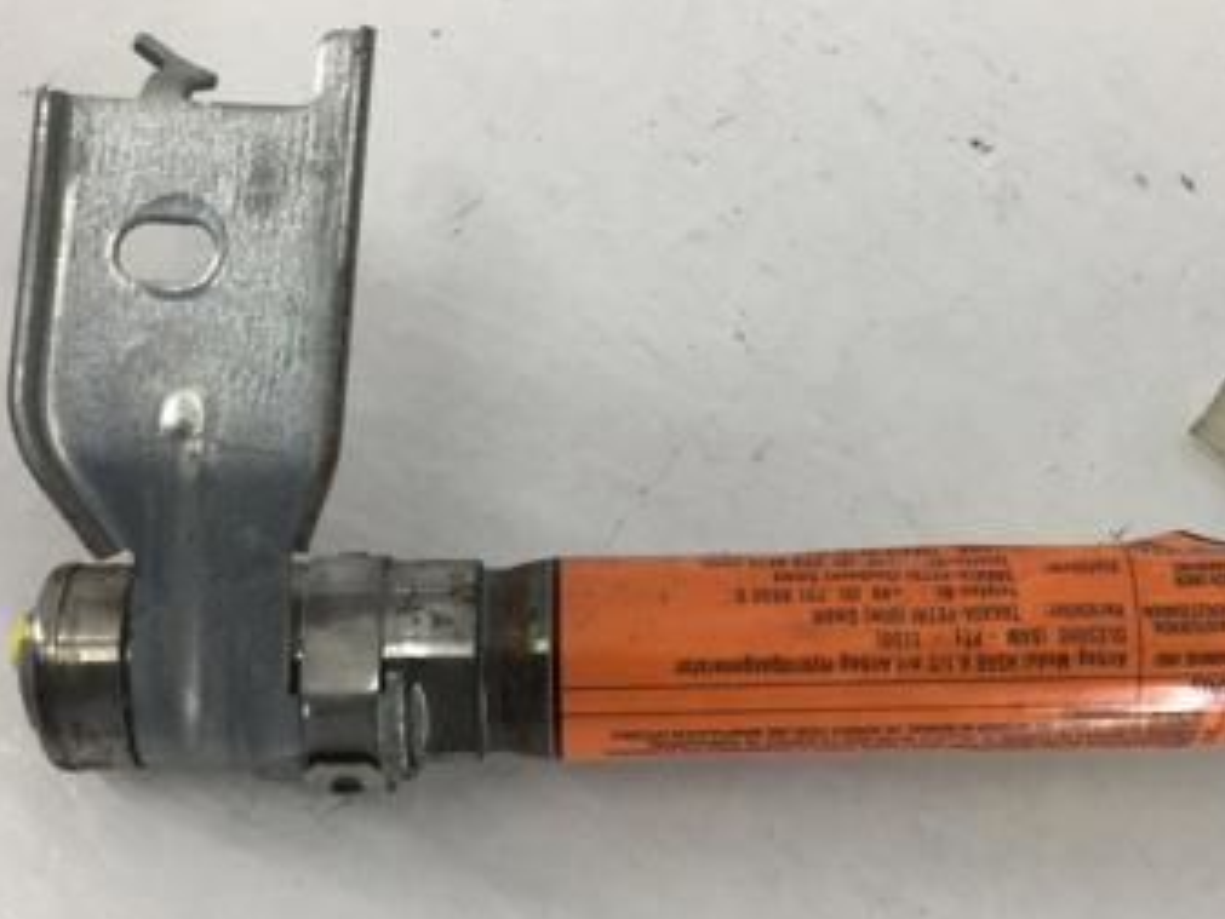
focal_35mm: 55
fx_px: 1947
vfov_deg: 26.4
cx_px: 803
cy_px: 607
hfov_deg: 34.6
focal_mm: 4.15
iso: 40
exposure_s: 1/100
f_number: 2.2
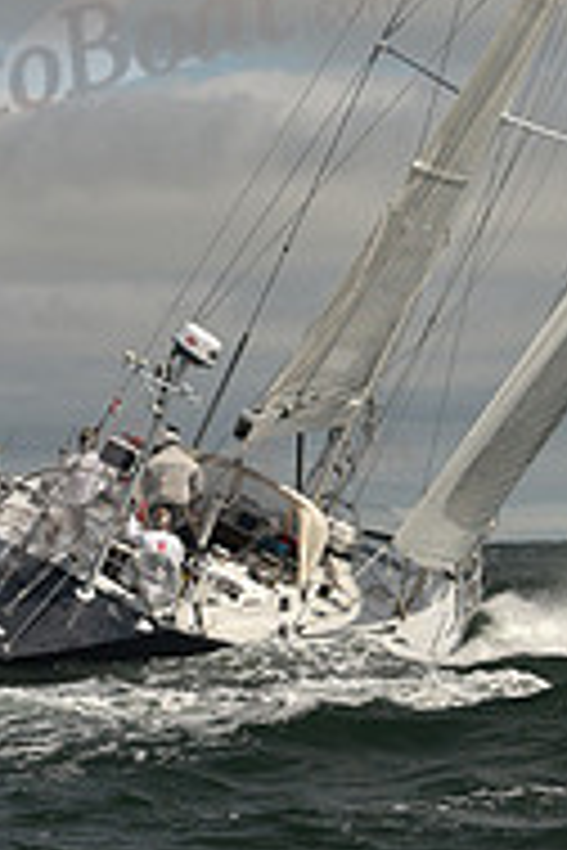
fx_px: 5079
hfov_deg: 6.4
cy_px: -238
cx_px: 646
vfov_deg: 9.4
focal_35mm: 215
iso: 320
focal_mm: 70
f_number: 7.1
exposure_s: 1/1000
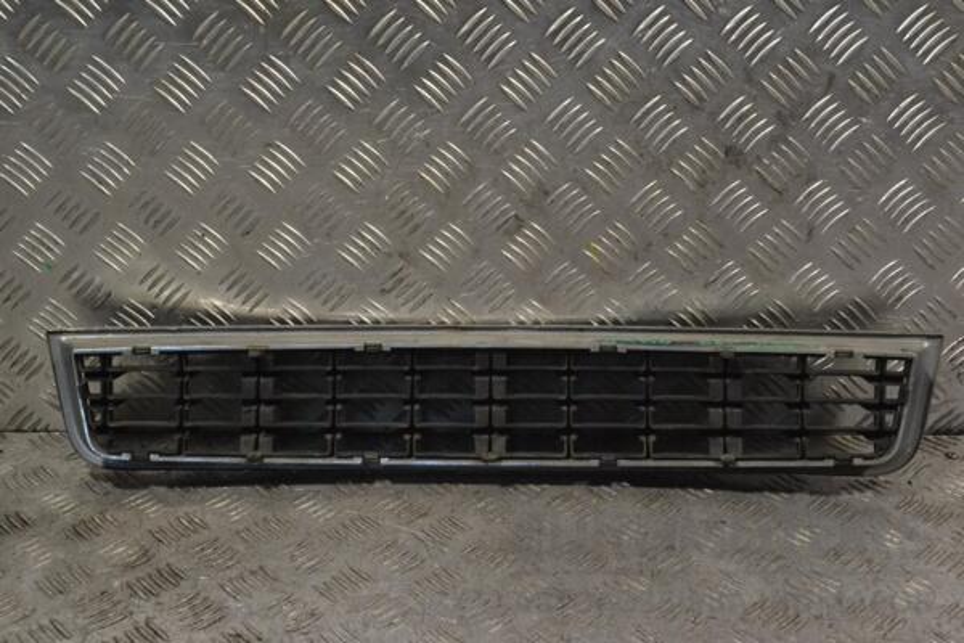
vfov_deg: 26.5
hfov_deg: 38.9
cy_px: 322
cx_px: 482
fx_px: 1366
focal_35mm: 51
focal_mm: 34
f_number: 9
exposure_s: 1/320
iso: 3200
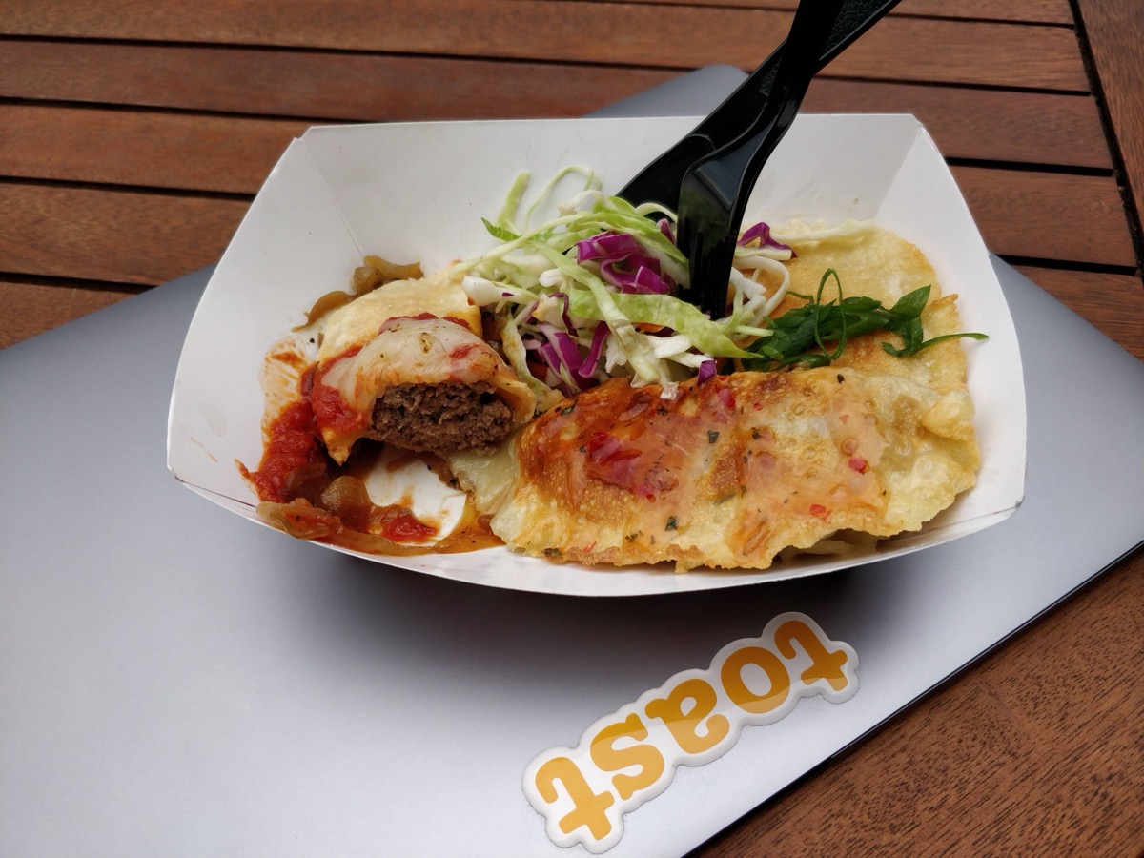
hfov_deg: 71.6
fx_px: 793
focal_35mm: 24
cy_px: 429
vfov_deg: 56.8
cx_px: 572
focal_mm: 4.1
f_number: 1.7
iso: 100
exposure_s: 1/860
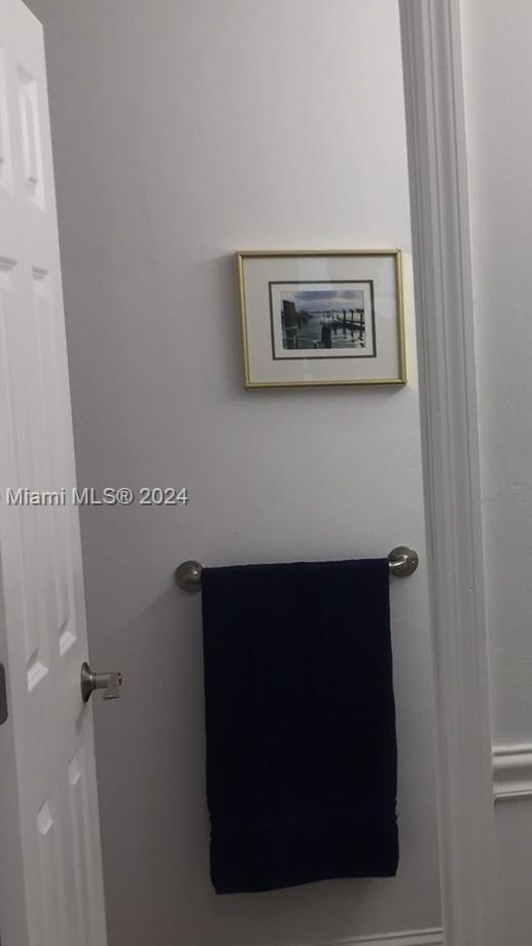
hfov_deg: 20.1
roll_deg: +0.9
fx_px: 1379
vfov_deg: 37.8
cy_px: 498
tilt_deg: -6.4
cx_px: 682
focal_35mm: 55
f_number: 2.2
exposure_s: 1/60
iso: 32
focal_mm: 4.15
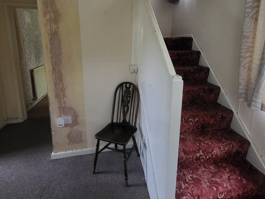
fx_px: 153
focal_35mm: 20
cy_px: 72
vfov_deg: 64.8
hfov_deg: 81.5
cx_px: 145
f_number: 2.2
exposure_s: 1/50
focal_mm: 1.74
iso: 250
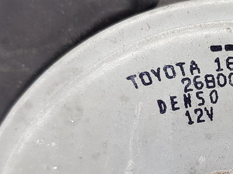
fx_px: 437
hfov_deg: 28.4
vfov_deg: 22.3
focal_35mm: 65
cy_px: 132
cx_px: 219
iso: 100
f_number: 1.7
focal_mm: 4.2
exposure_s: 1/50
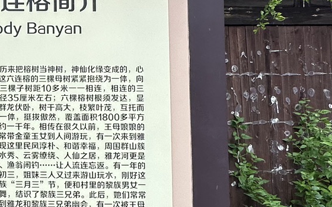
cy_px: 99
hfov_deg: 31.5
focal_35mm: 53
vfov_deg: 24.4
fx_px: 480
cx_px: -74
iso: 40
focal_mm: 2.22
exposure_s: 1/602
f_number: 2.2
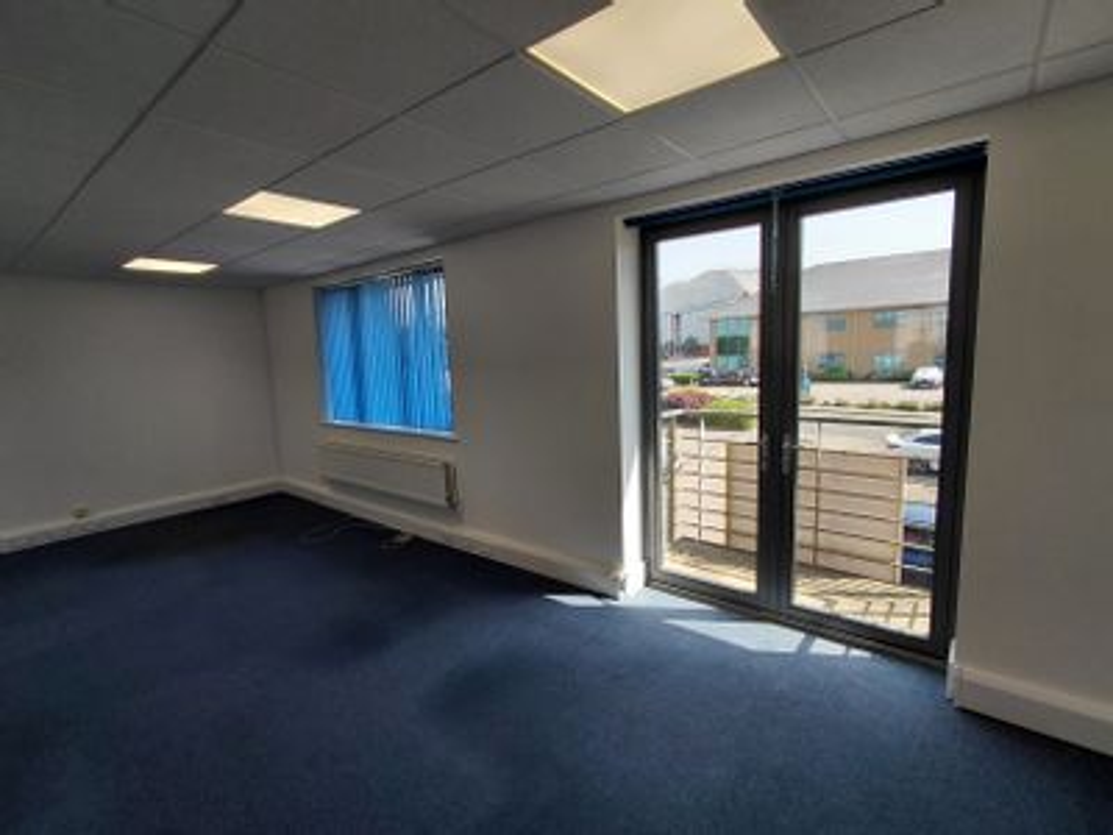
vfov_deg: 78.1
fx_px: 514
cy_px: 418
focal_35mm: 16
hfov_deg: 94.5
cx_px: 556
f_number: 2.2
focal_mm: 1.64
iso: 40
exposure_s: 1/292
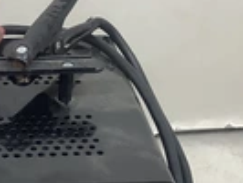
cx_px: -9
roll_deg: -1.1
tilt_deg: -38.7
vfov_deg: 15.6
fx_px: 653
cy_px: 181
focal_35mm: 93
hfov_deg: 20.3
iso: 80
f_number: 2.4
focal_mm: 3.3
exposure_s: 1/120
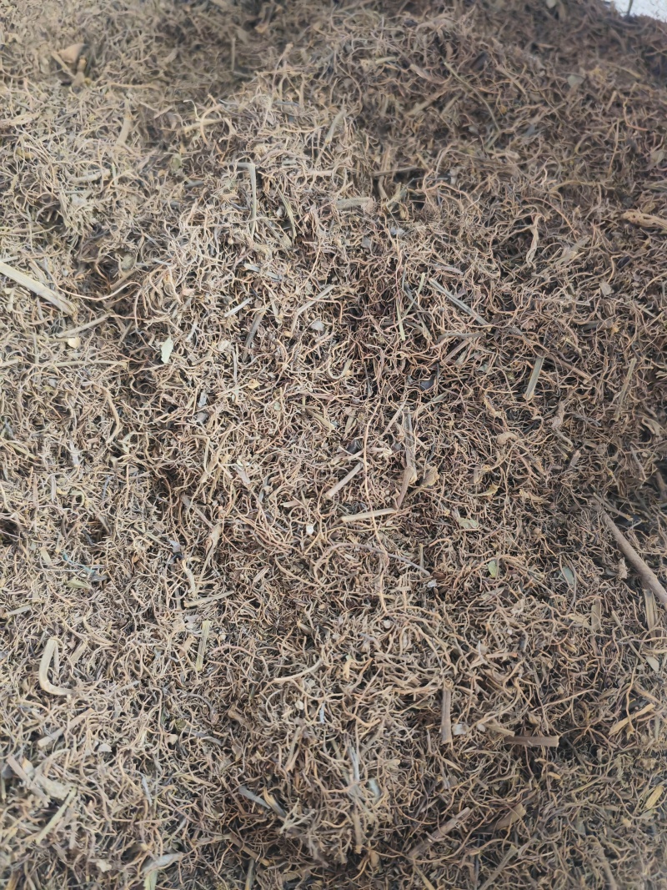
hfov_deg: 51.3
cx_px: 334
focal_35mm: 27
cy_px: 445
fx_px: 694
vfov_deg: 65.3
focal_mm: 5.53
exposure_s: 1/110
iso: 1600
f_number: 1.8
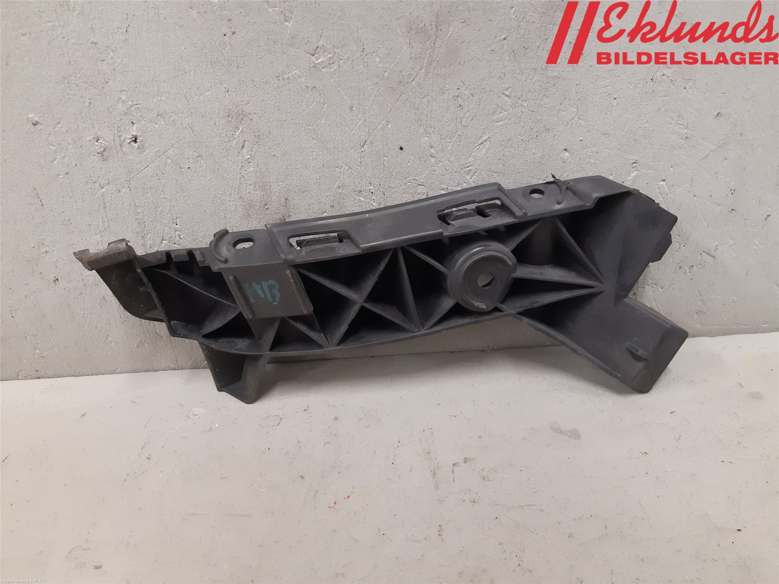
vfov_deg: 53.1
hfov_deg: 67.3
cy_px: 292
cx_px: 390
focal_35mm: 26
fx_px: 585
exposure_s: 1/50
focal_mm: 3.93
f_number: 1.7
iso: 250
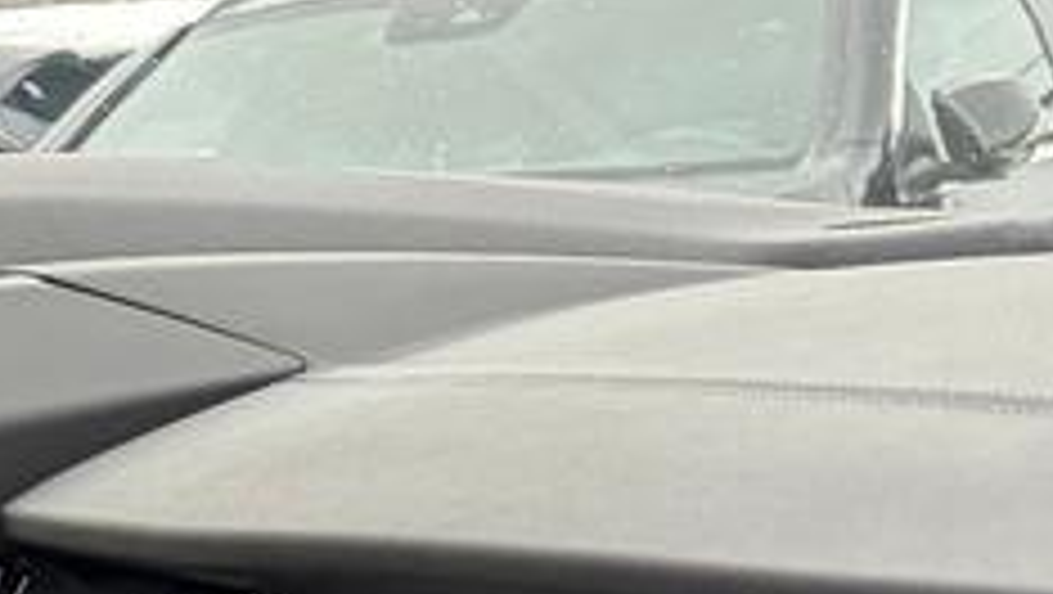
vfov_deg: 7.8
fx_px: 4331
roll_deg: +2.2
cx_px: -1638
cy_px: 558
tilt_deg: -4.4
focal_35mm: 155
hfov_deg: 11.1
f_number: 1.6
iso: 50
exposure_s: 1/176
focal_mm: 5.96
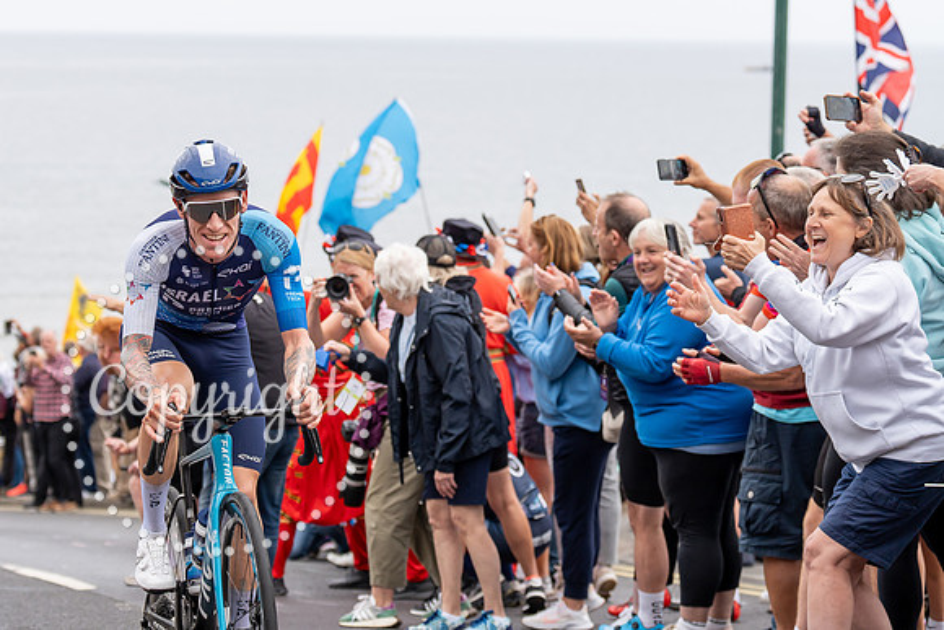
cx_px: 257
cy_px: 205
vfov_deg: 13.1
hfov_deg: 19.4
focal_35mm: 105
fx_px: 2748
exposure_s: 1/1000
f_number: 3.5
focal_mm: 70
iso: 320
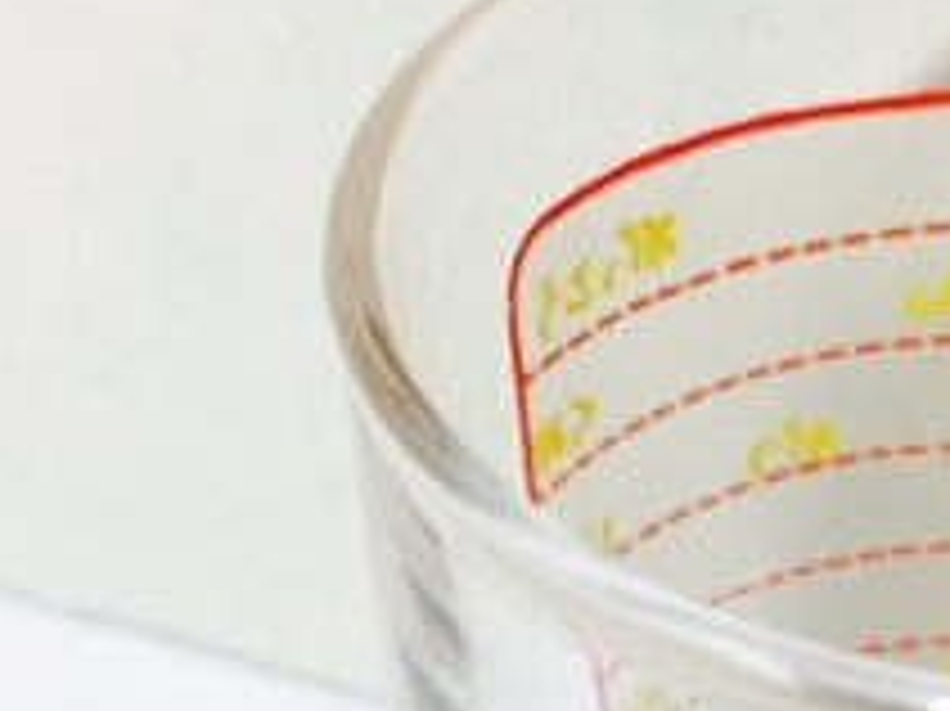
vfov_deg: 16.0
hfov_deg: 21.3
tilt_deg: -44.1
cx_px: 1000
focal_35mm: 88
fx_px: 2414
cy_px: 878
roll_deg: -7.4
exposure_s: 1/33
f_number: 2.2
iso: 160
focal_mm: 4.15
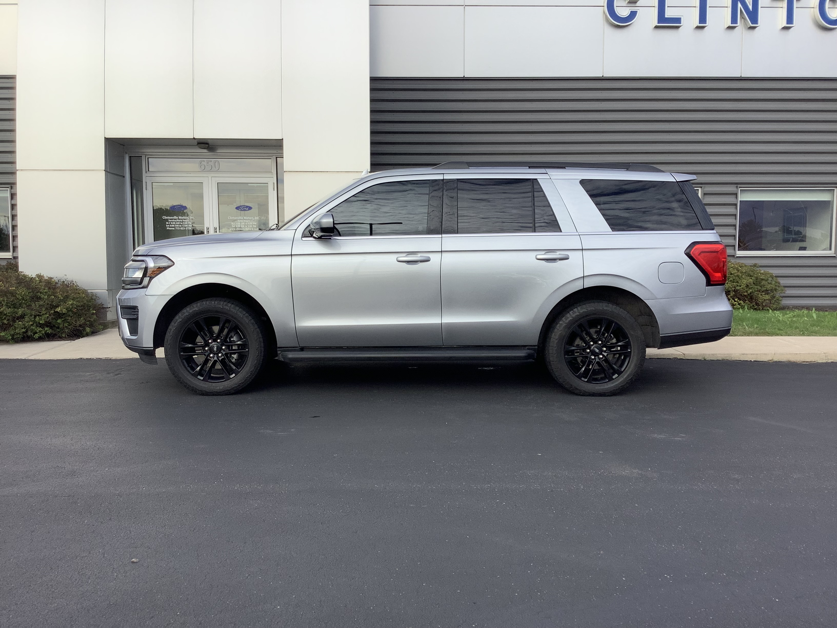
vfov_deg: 45.4
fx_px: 750
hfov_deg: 58.4
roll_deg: +0.2
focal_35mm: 31
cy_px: 314
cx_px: 418
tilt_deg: -4.7
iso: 25
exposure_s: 1/936
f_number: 2.4
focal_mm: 3.3
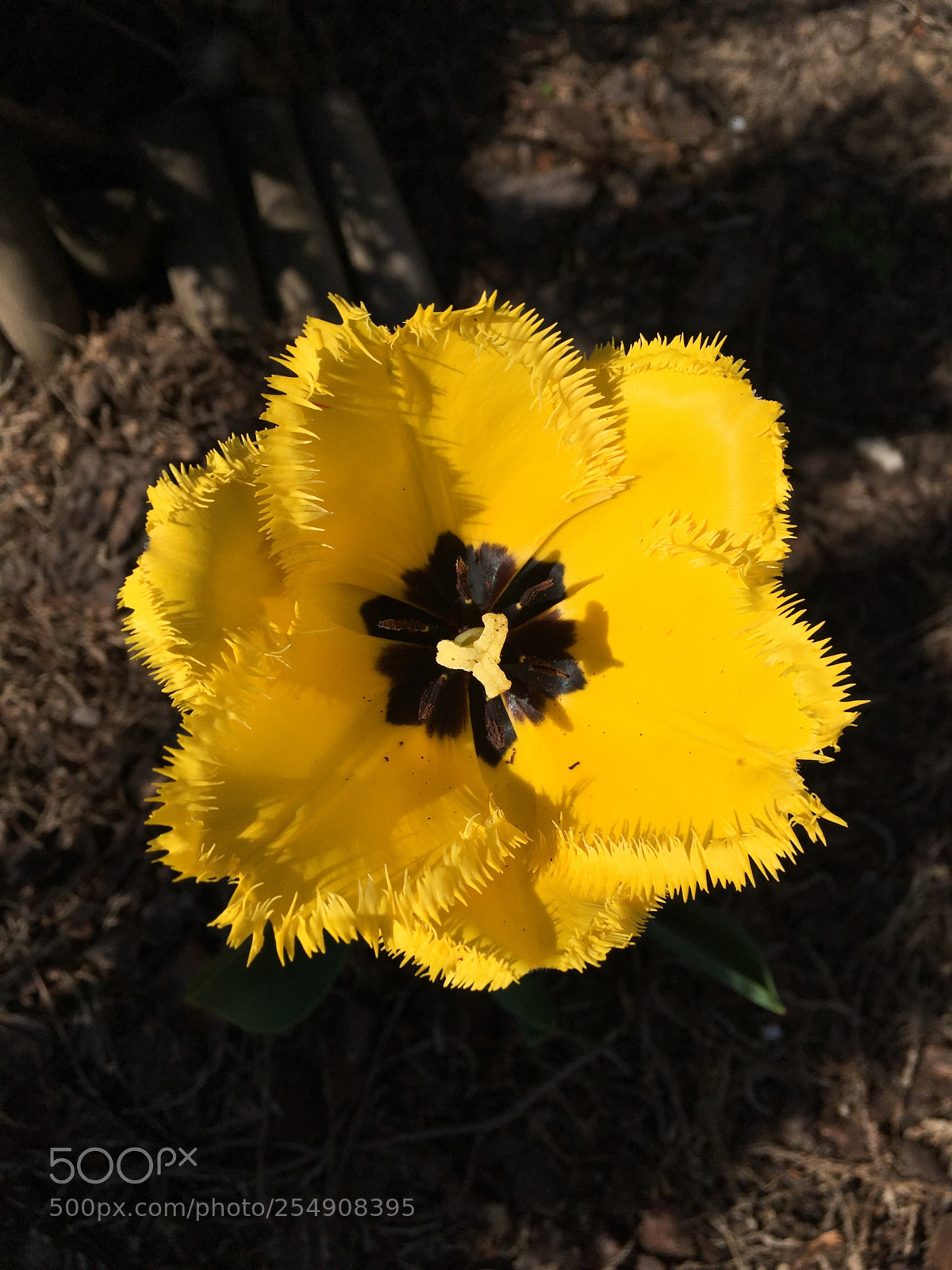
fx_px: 1063
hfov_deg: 48.2
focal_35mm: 29
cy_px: 635
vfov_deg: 61.7
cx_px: 476
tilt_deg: -62.6
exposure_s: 1/4808
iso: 25
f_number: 2.2
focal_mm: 4.15
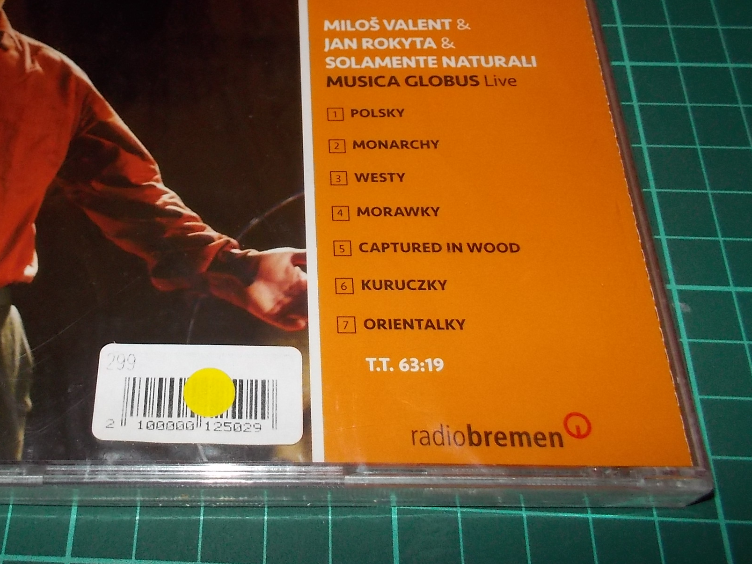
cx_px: 238
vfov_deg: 35.0
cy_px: 226
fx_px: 891
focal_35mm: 41
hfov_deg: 44.9
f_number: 3.3
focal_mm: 4.1
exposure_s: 1/30
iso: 200
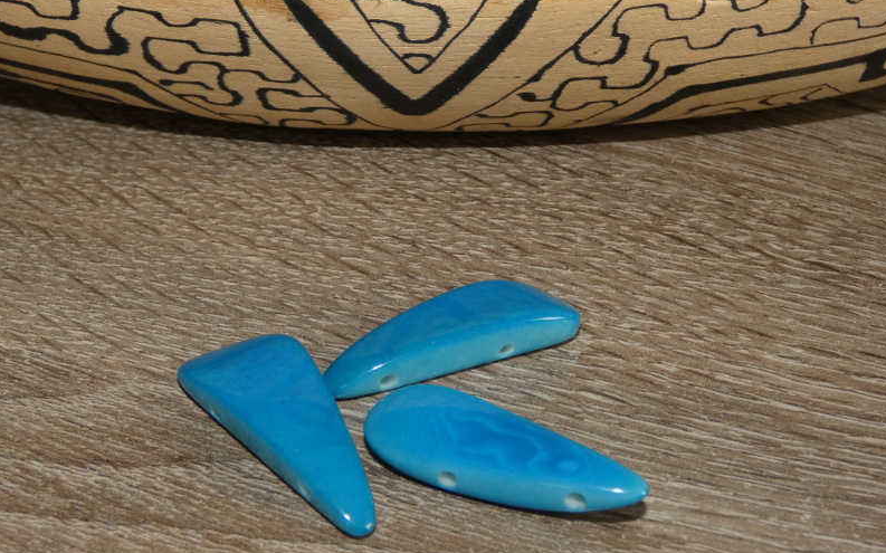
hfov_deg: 43.5
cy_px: 239
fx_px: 1110
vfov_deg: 27.9
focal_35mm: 46
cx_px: 445
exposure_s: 1/60
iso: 80
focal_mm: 7.8
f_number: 3.7
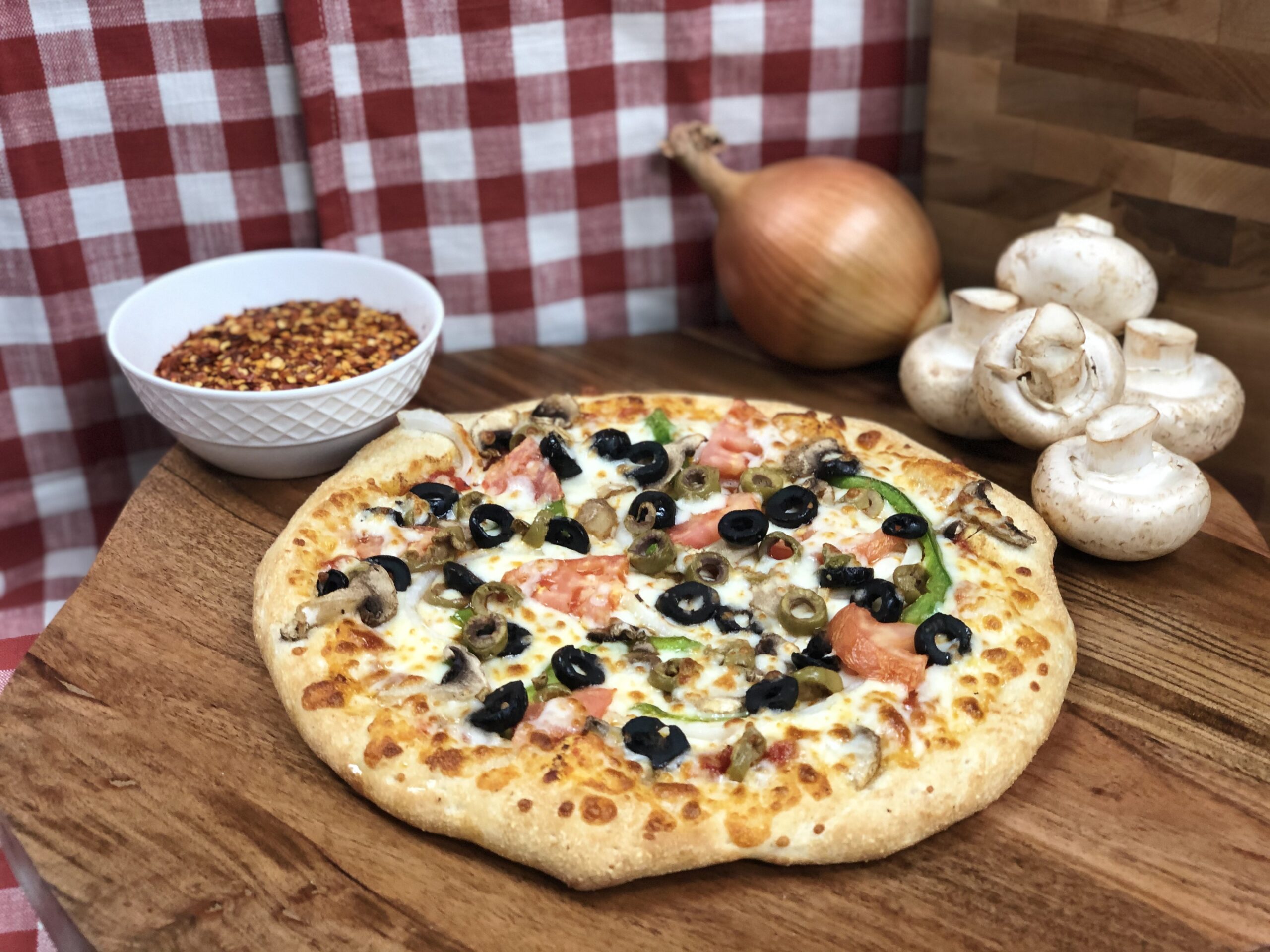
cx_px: 635
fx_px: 1908
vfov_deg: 28.0
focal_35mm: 52
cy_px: 476
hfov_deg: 36.8
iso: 80
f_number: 2.4
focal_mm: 6
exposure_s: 1/40
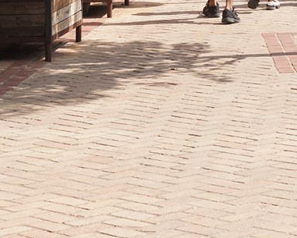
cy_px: -201
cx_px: 479
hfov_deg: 9.0
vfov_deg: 7.3
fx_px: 1820
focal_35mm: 207
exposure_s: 1/100
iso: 100
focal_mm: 42
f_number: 10
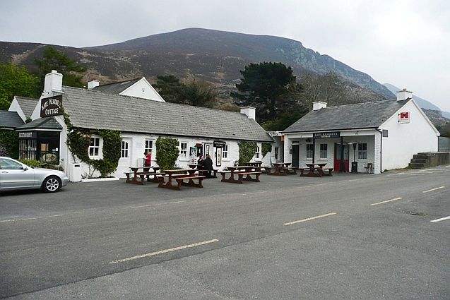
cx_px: 225
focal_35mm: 30
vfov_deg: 43.6
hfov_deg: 61.9
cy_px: 150
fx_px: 375
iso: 100
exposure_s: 1/400
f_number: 3.4
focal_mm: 4.9
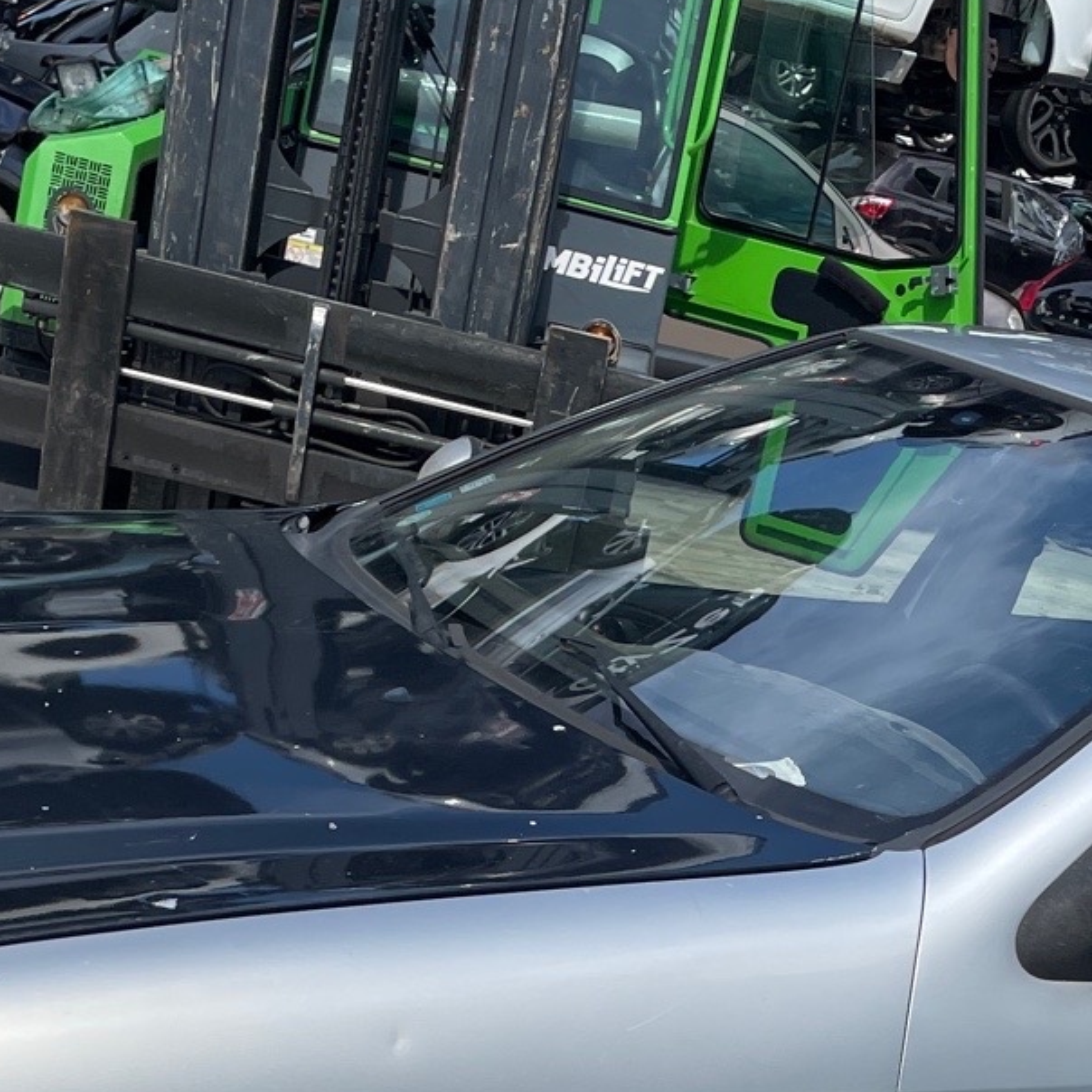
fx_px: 2605
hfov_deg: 23.5
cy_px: 1130
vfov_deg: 22.6
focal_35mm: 73
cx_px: 774
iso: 32
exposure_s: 1/1949
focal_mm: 4.2
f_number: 1.6
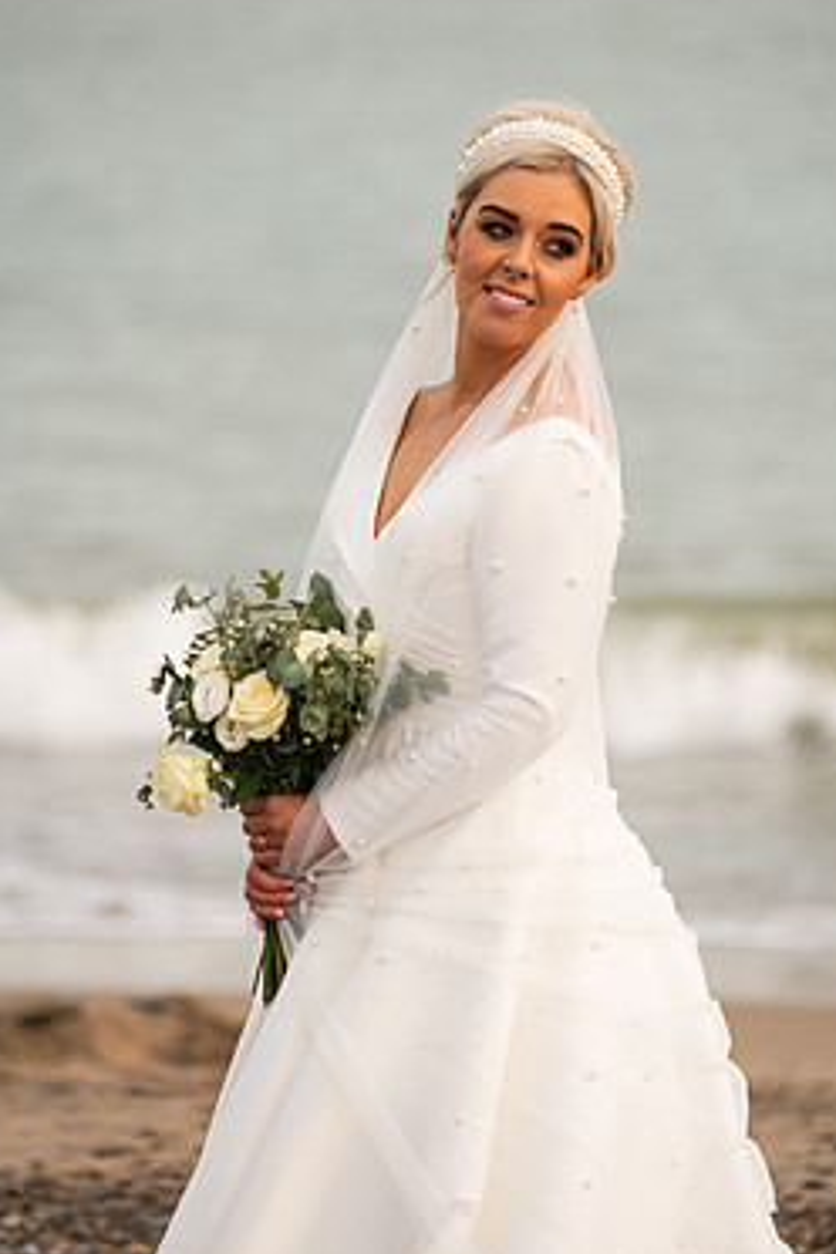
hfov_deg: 5.7
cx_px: 475
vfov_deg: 8.5
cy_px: 546
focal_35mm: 242
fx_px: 8429
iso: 100
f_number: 3.5
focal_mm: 200
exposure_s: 1/200
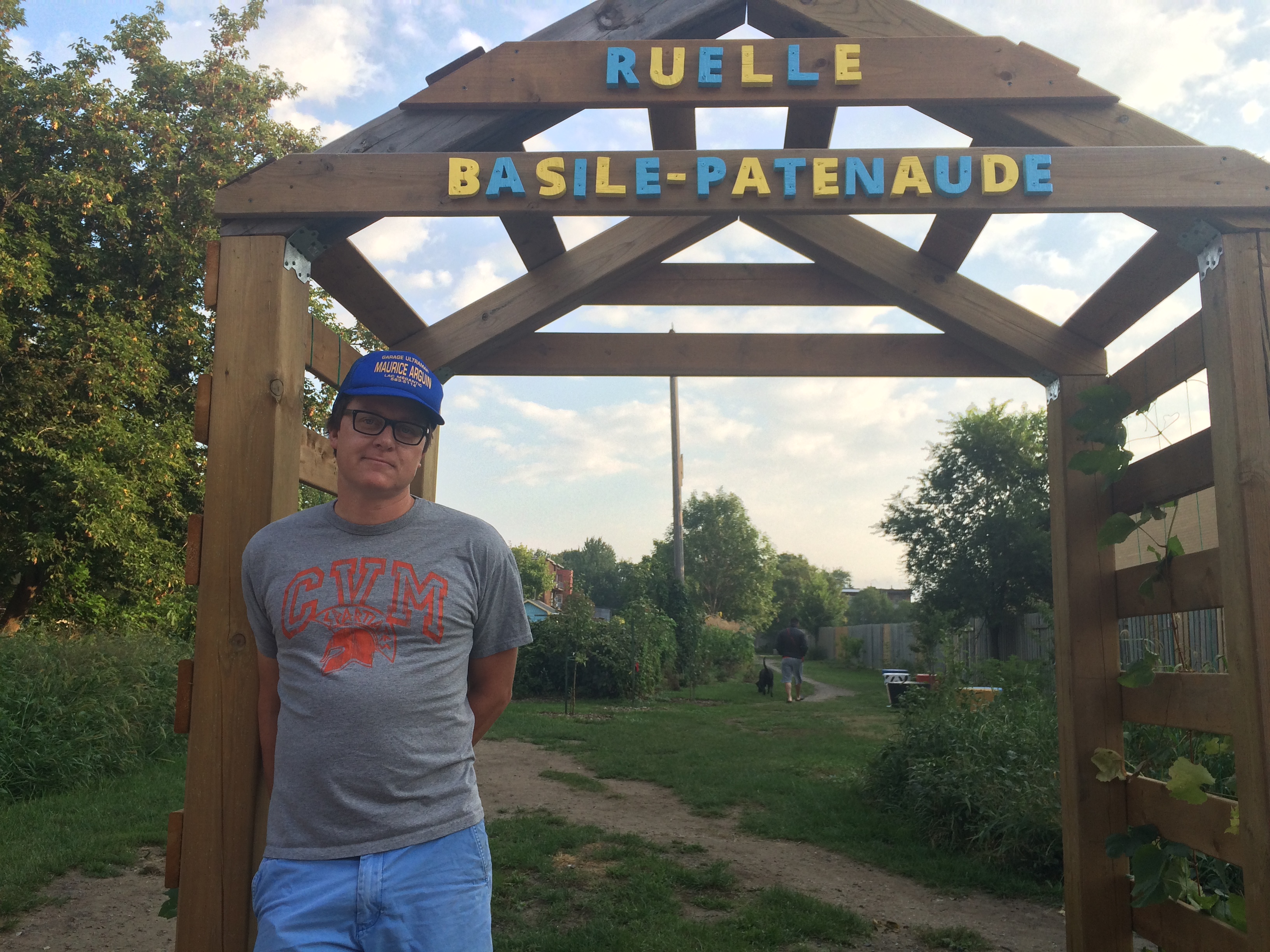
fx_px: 1064
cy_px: 476
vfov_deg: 48.2
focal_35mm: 29
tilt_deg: +7.3
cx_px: 635
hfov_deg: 61.7
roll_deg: +0.5
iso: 32
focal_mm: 4.15
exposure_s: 1/662
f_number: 2.2
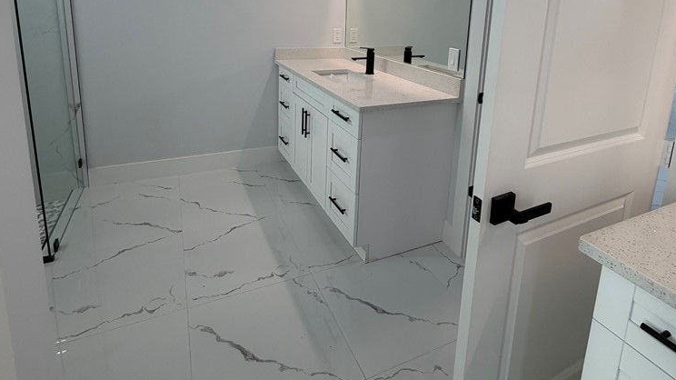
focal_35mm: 21
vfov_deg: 50.3
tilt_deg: -9.6
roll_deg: -1.6
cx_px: 337
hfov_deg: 83.9
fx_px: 376
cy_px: 76
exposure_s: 1/120
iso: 80
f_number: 2.2
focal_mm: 2.22
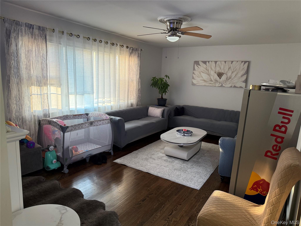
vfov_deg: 56.8
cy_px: 113
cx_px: 150
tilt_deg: -10.4
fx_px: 209
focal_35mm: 24
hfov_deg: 71.6
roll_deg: -2.8
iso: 200
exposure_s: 1/120
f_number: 1.78
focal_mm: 6.76
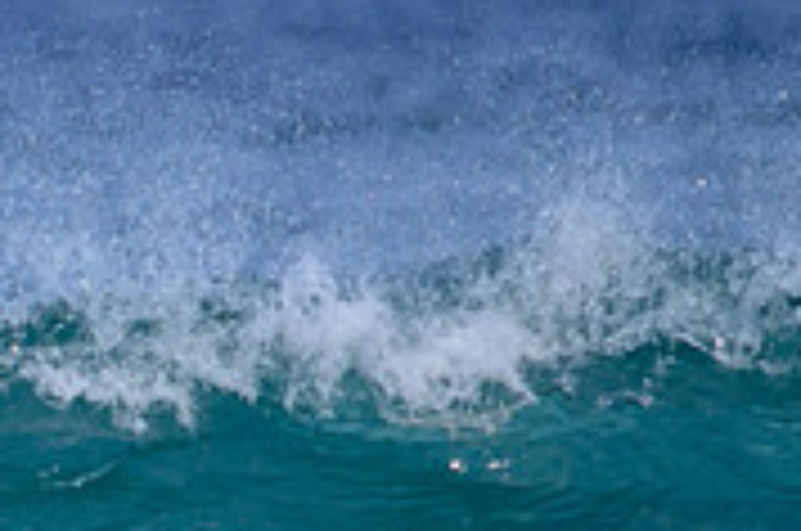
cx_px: -359
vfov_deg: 0.4
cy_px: 846
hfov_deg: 0.6
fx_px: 78934
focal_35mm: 3554
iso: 900
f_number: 11
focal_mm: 800
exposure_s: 1/2000
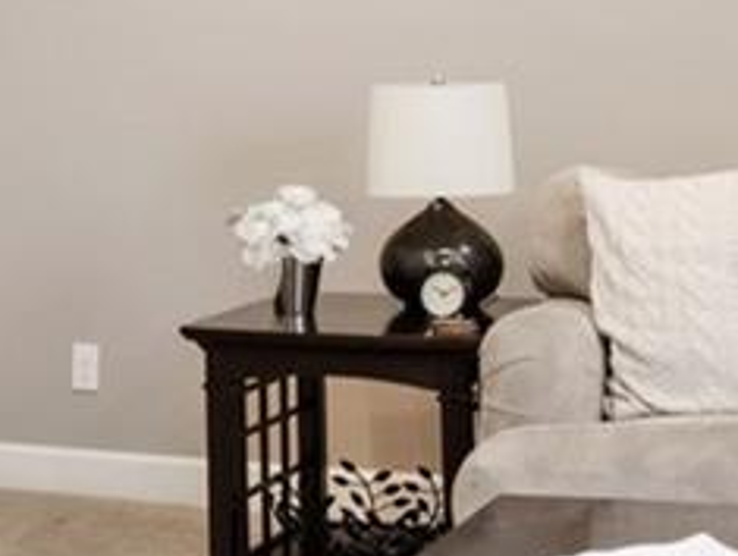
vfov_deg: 13.2
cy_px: -5
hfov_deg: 17.6
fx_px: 2370
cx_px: 148
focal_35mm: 111
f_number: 8
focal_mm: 17
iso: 400
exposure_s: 1.6
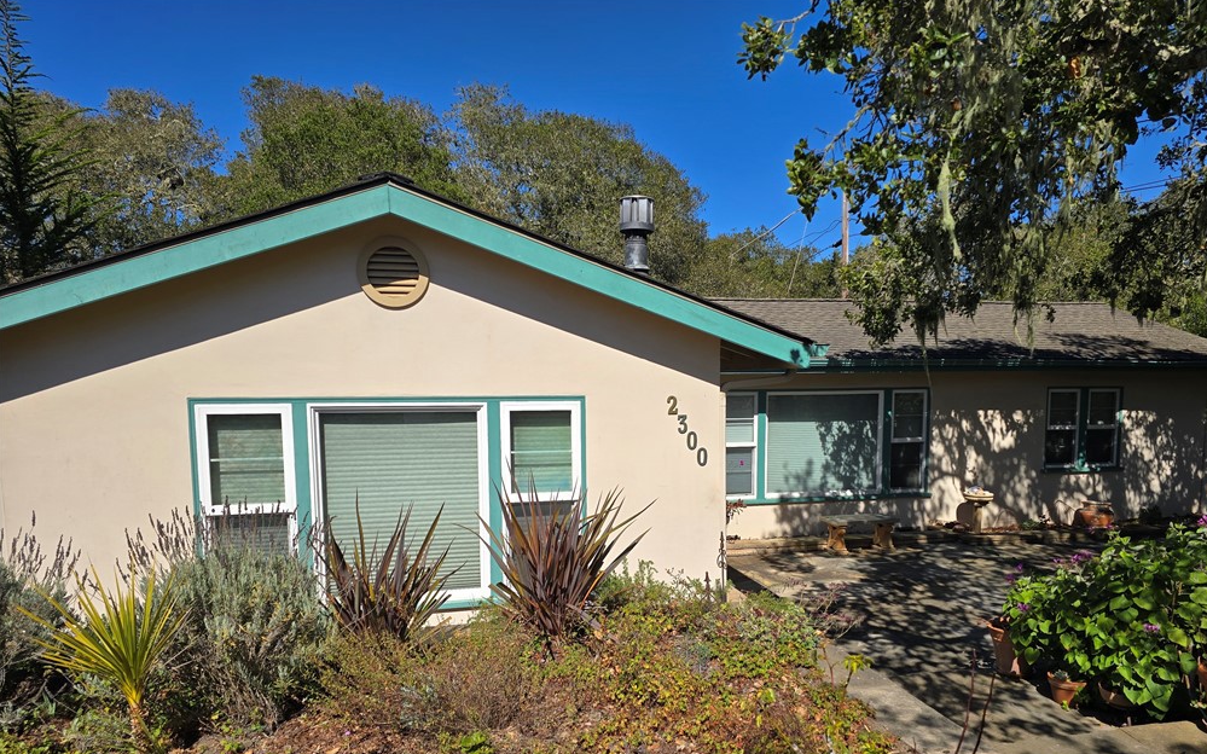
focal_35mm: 25
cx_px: 616
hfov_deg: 72.5
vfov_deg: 48.9
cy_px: 458
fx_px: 822
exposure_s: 1/1142
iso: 12
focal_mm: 6.3
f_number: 1.7
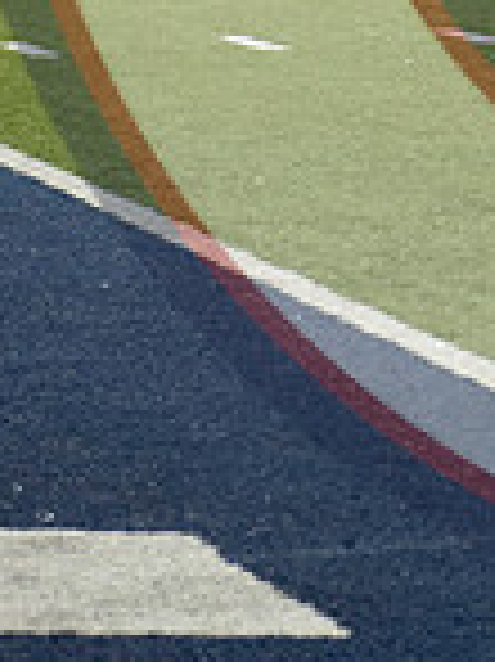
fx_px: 4487
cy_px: -191
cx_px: 940
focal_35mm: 235
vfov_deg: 8.3
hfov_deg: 6.2
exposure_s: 1/60
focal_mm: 62
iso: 1400
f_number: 4.5
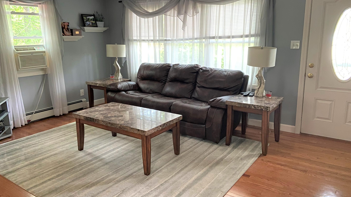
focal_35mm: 29
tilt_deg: -11.5
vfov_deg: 40.2
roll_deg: +0.9
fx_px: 270
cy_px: 93
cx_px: 177
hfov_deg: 66.1
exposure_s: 1/17
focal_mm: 4.25
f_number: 1.8
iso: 1000
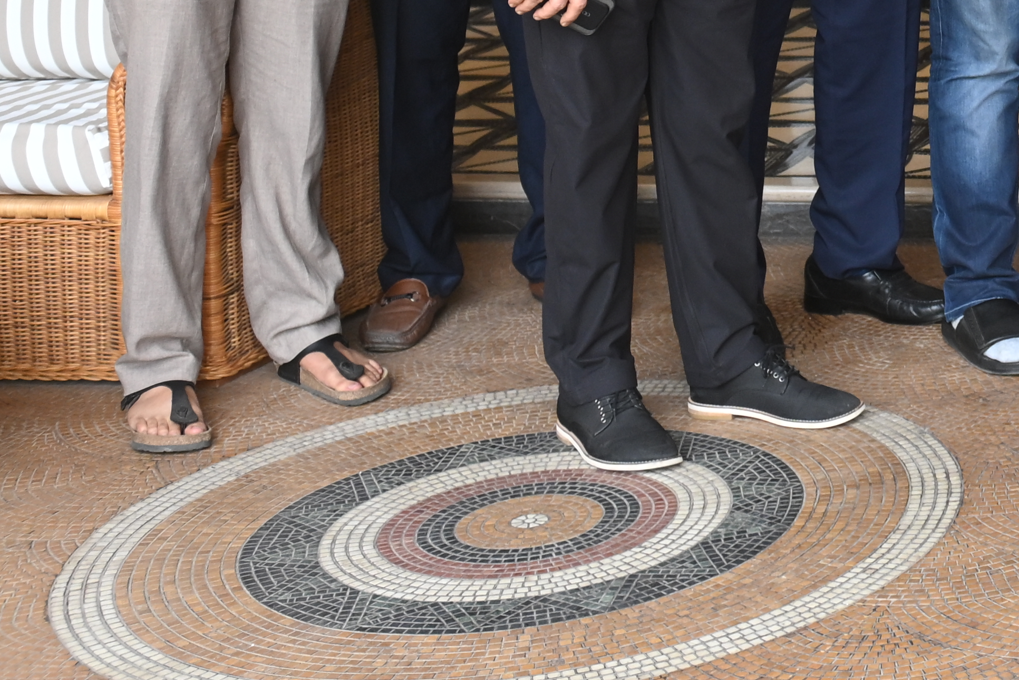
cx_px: 1490
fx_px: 2746
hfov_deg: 18.8
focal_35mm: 97
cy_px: -355
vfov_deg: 13.3
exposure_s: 1/100
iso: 1000
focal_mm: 31
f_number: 5.6
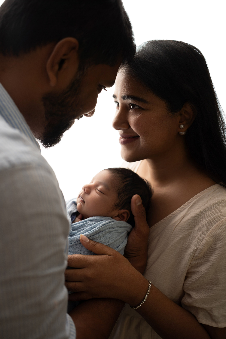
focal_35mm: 35
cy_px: 170
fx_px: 330
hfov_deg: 37.9
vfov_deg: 54.4
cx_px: 113
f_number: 2.5
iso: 100
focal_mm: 35
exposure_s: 1/160
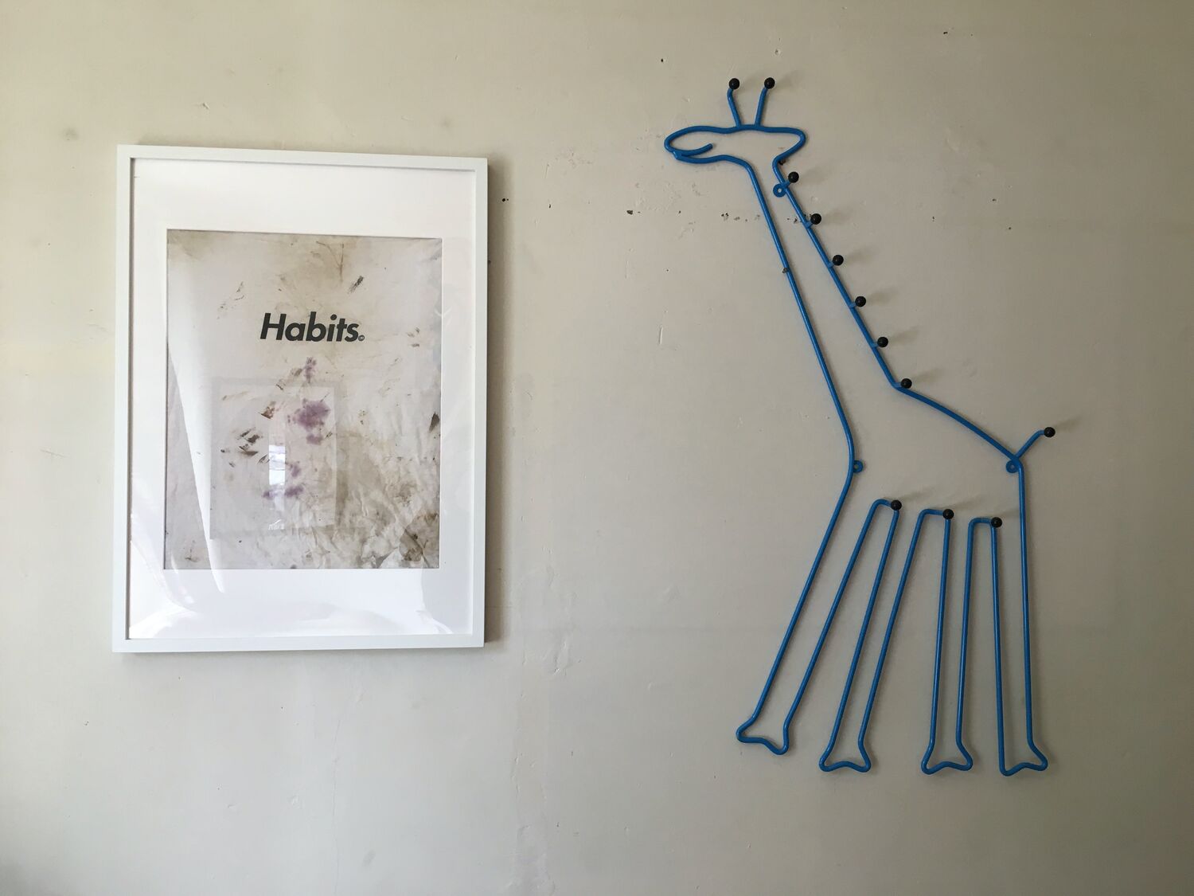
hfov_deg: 61.7
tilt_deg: +2.2
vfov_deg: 48.2
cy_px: 448
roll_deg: -0.4
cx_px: 597
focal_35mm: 29
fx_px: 1000
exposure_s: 1/33
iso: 32
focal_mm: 4.15
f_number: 2.2
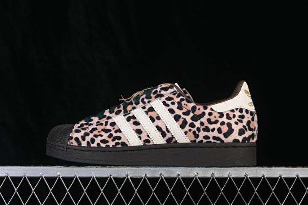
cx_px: 154
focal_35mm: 75
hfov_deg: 27.0
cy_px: 102
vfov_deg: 18.2
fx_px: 641
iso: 160
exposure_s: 1/80
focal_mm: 50
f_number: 8
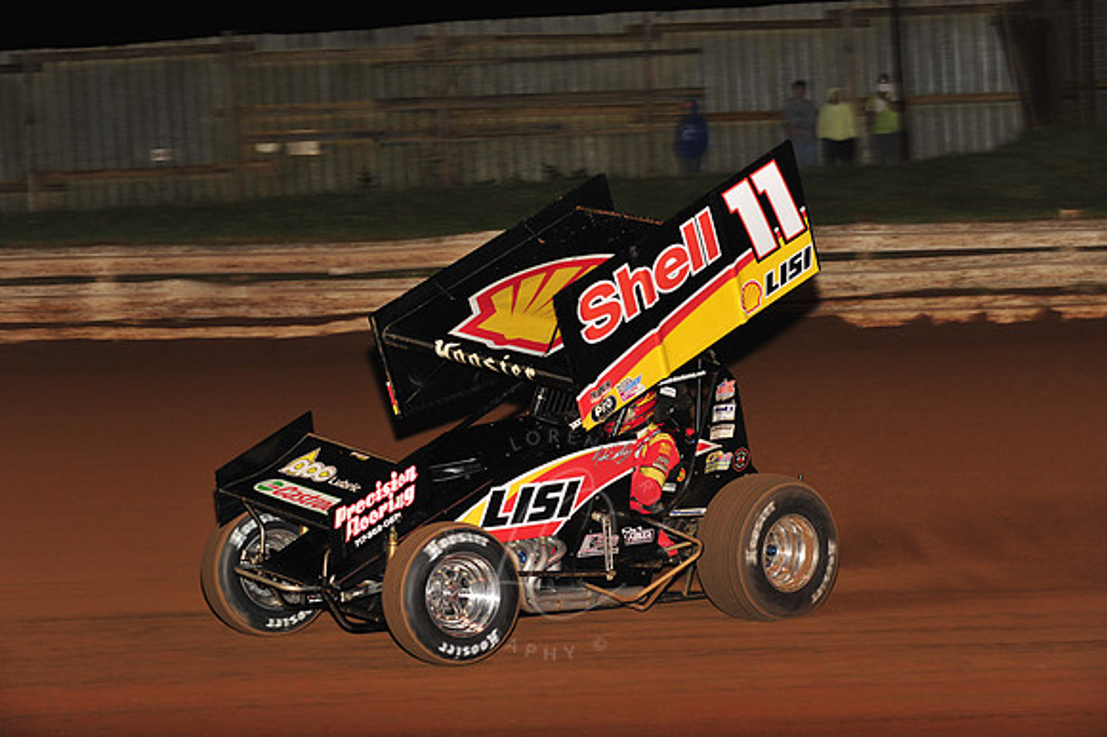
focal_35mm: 105
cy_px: 368
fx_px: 3227
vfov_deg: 13.0
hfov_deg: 19.5
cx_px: 554
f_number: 7.1
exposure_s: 1/320
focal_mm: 105
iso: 1000
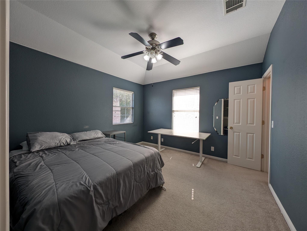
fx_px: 107
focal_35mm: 12
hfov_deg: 110.5
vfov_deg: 94.6
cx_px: 154
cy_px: 116
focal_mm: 2.23
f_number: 1.95
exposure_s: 1/161
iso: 44
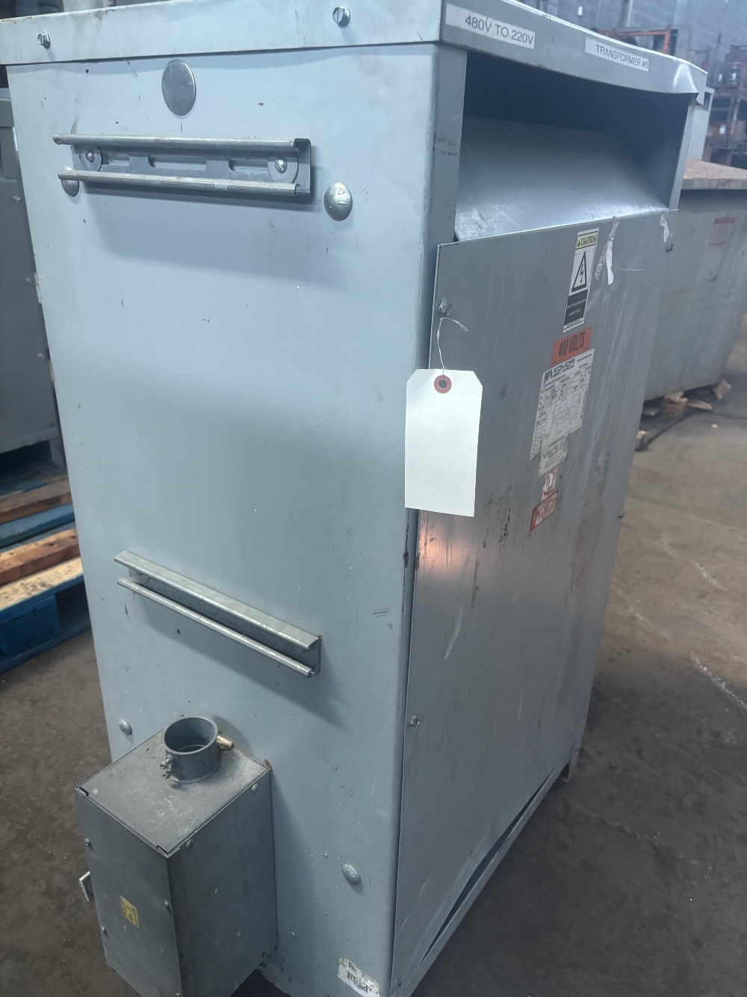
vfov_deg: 67.3
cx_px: 374
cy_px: 498
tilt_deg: -24.2
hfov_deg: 53.0
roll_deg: -2.4
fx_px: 748
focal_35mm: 26
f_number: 1.6
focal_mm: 5.96
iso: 250
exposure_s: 1/60
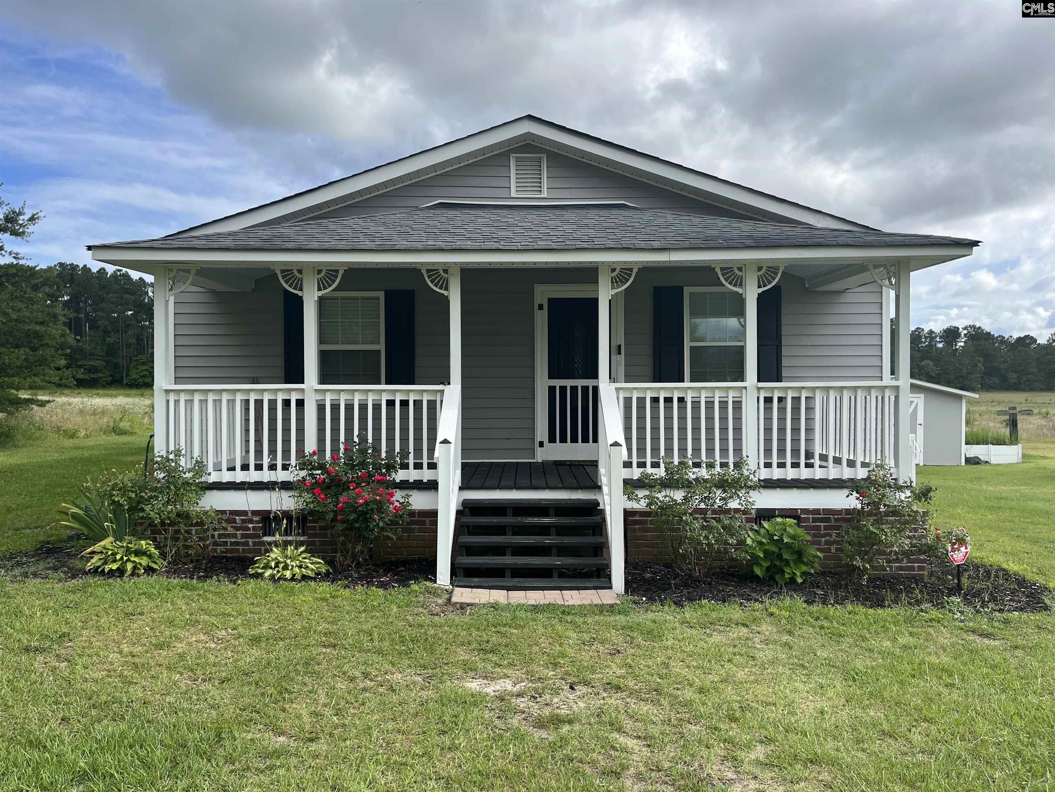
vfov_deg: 53.1
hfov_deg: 67.3
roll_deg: +0.3
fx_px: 792
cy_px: 396
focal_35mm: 26
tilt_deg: -1.3
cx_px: 528
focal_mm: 5.1
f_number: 1.6
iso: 50
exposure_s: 1/2268
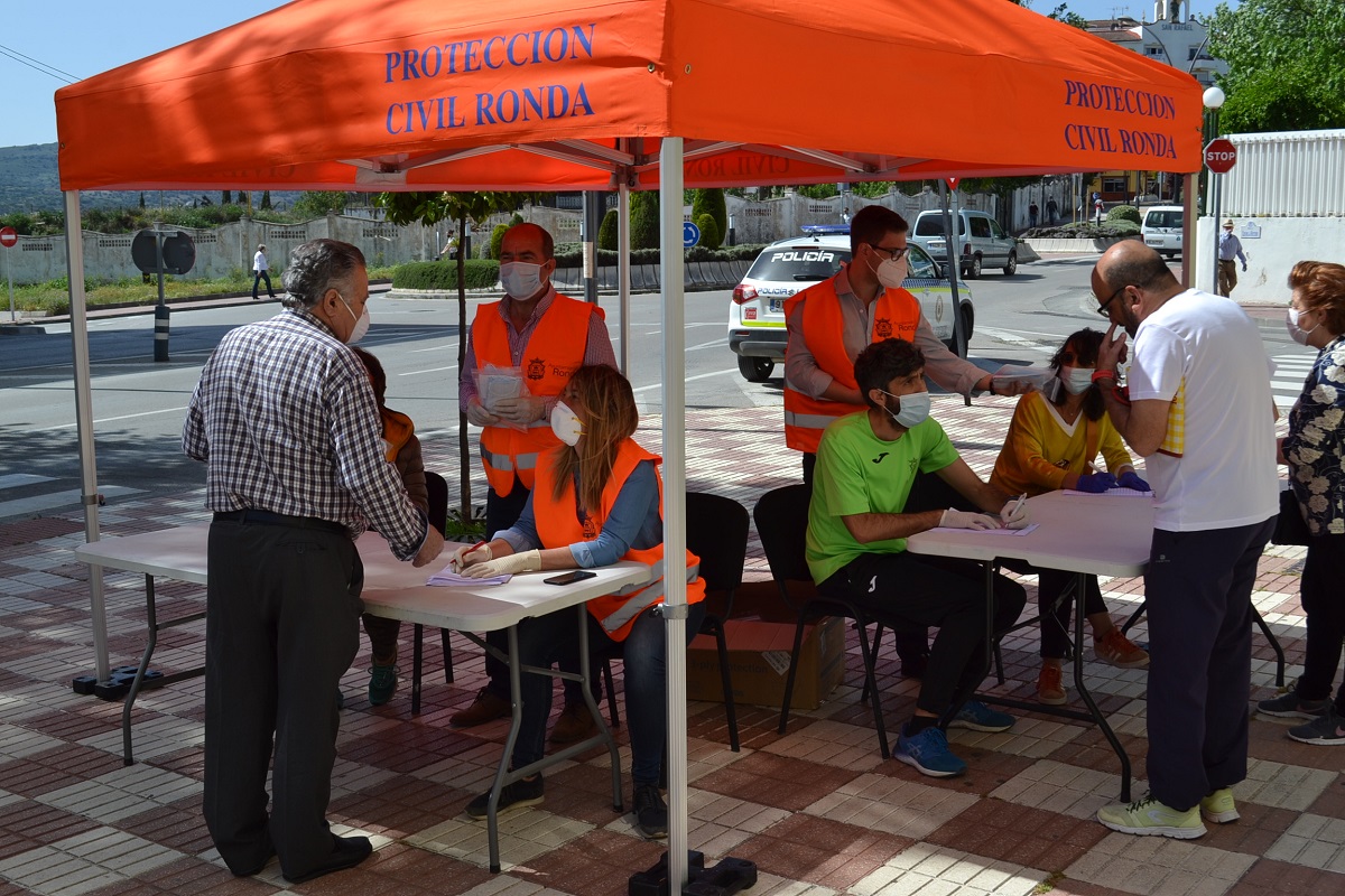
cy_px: 448
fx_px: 1569
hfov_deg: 46.4
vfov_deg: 31.9
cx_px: 672
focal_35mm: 42
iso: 100
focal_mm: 28
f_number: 7.1
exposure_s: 1/200
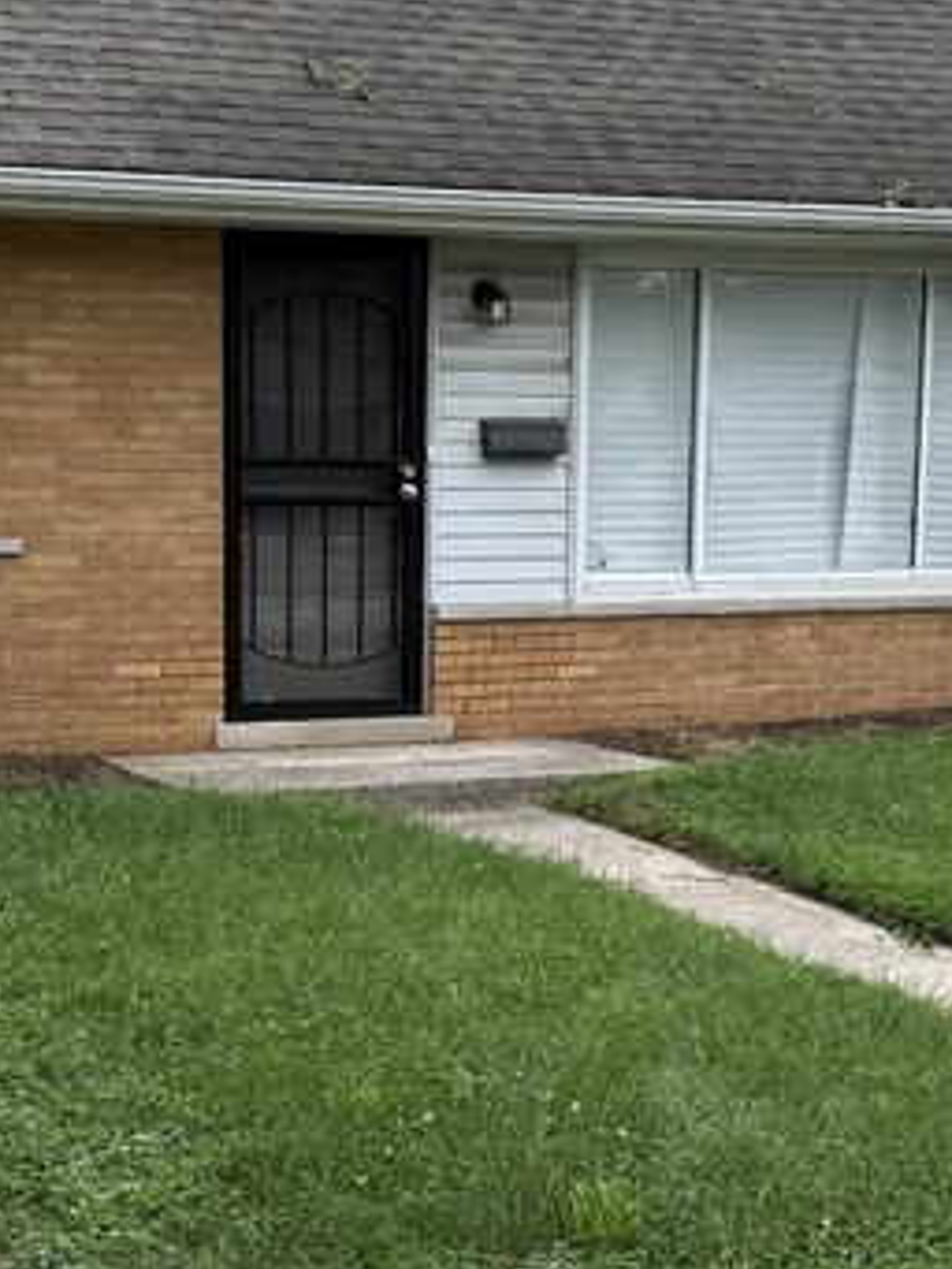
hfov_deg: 19.4
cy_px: 908
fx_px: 2785
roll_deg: -0.4
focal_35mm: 76
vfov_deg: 25.4
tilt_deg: -8.5
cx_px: 357
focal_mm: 6.76
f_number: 1.78
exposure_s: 1/461
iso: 80
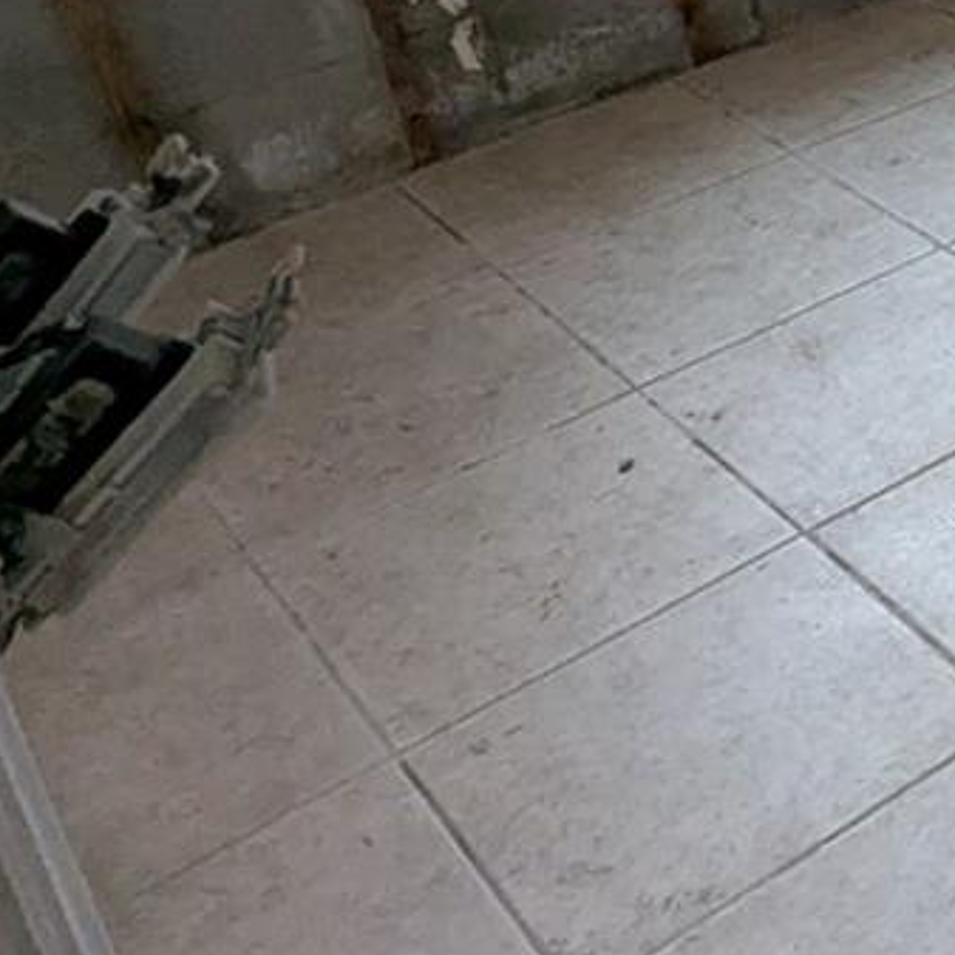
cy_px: -150
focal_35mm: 67
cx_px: 1556
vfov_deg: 23.7
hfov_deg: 20.6
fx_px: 2091
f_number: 2.2
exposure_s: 1/55.6
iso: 204
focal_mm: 2.35
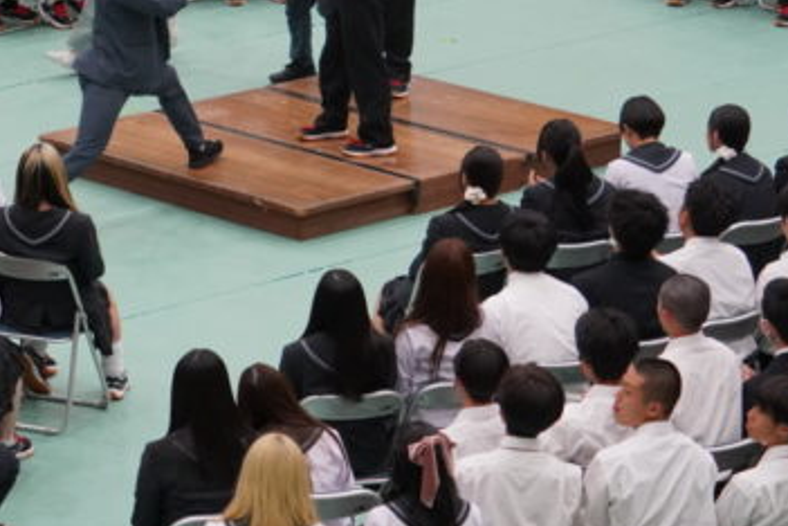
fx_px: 4027
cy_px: 158
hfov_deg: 11.2
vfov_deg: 7.5
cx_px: 249
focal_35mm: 184
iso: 2000
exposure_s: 1/160
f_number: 4.5
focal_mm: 56
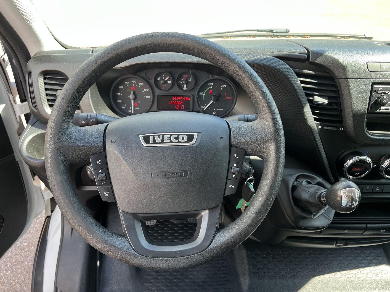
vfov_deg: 53.1
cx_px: 195
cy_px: 146
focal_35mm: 26
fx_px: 293
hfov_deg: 67.3
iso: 40
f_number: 1.5
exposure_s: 1/126
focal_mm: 5.7
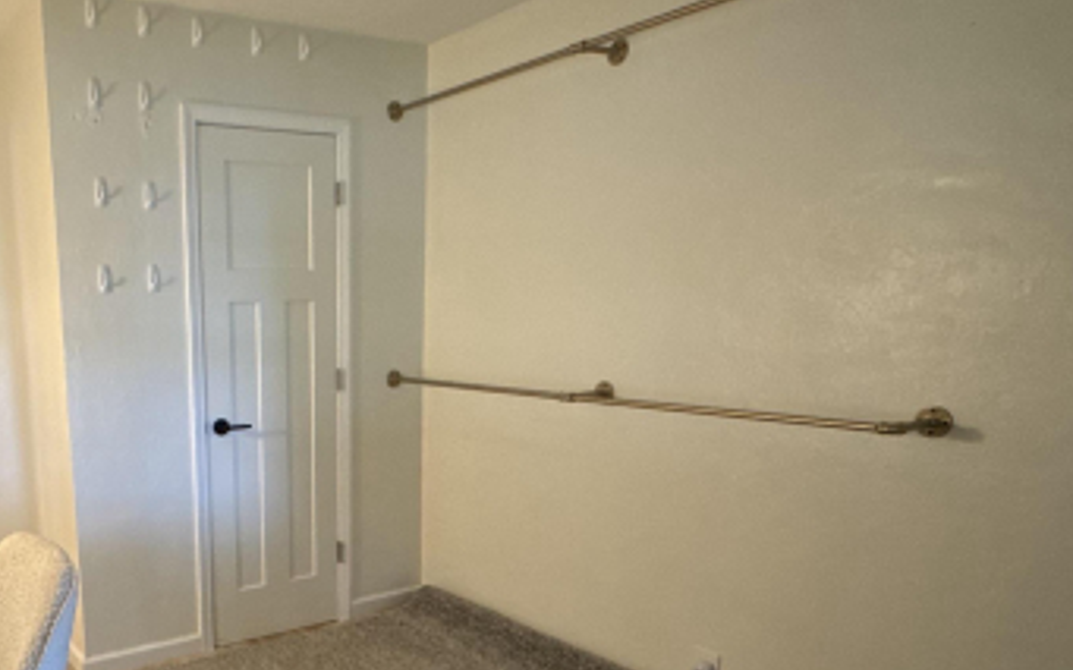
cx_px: 256
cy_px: 472
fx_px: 848
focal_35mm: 29
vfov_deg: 42.3
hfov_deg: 60.7
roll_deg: +1.6
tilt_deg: -10.8
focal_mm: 2.22
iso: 800
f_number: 2.2
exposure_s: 1/60
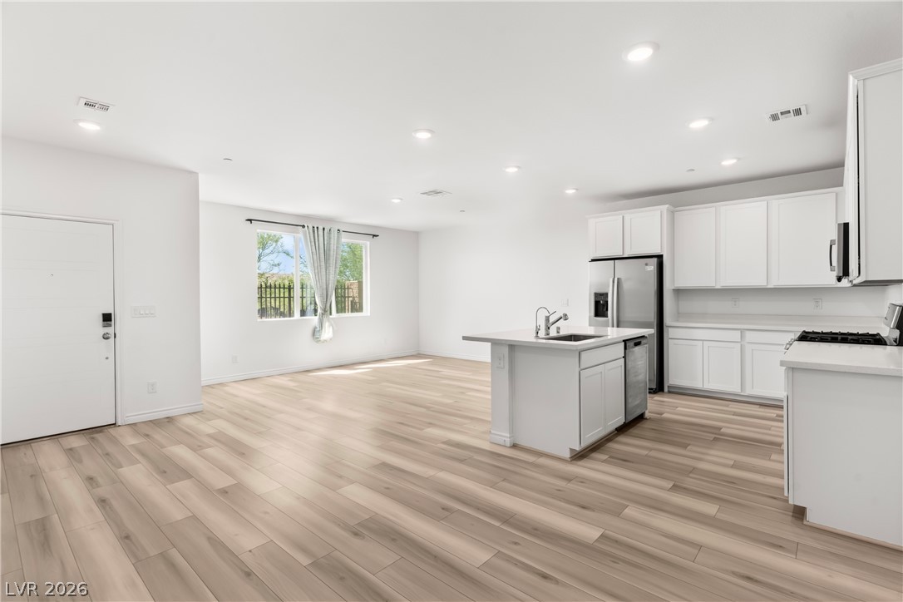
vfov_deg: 70.4
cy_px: 301
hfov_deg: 93.3
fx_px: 426
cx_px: 452
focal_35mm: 17
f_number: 8
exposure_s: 1/20
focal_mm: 17
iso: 400
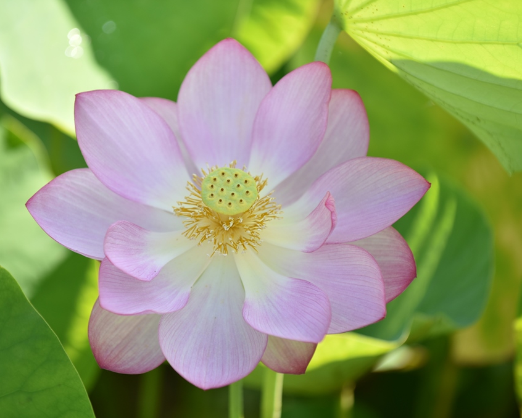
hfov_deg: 11.0
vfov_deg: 8.8
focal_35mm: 176
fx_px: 2719
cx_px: 235
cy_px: 208
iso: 200
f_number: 4
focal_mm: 155
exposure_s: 1/500
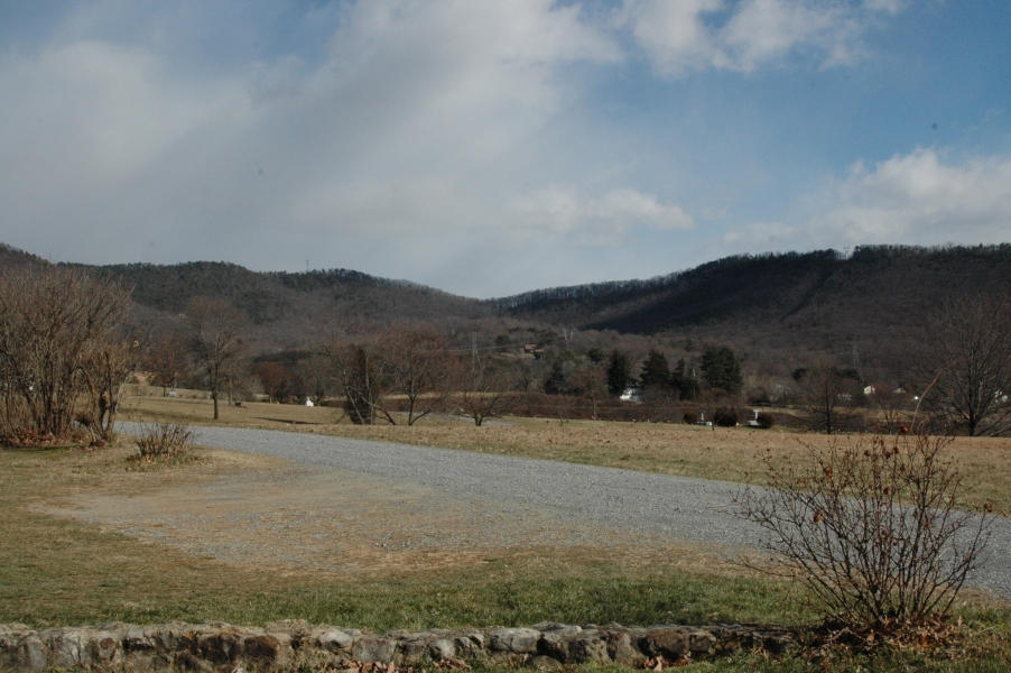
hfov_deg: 46.4
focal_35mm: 42
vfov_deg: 31.8
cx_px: 506
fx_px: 1179
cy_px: 336
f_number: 14
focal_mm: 28
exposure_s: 1/800
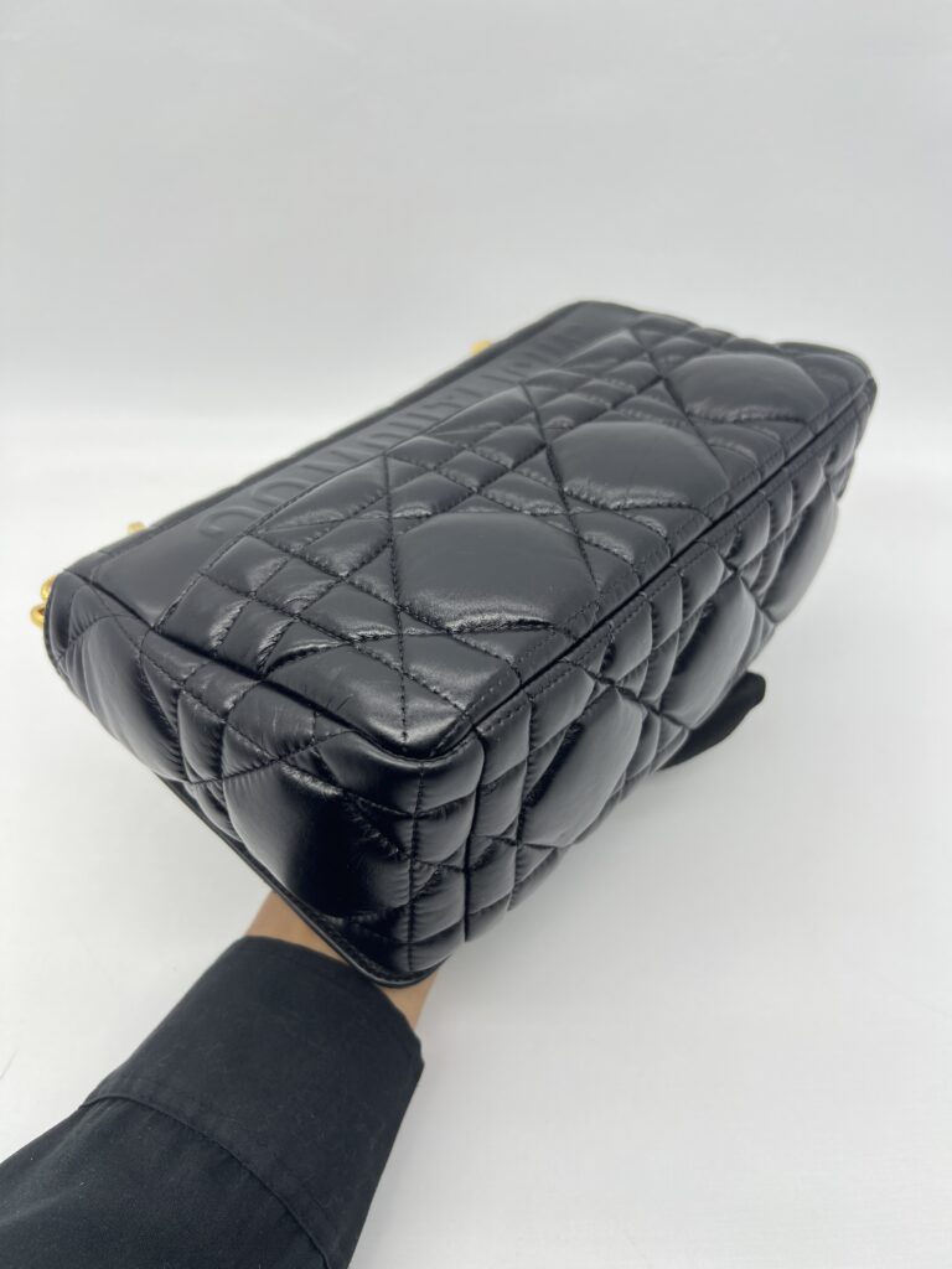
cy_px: 634
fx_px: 953
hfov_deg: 53.1
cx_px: 476
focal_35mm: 26
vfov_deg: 67.3
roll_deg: +0.5
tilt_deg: -43.8
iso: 32
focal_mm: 5.7
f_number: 1.5
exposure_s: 1/147
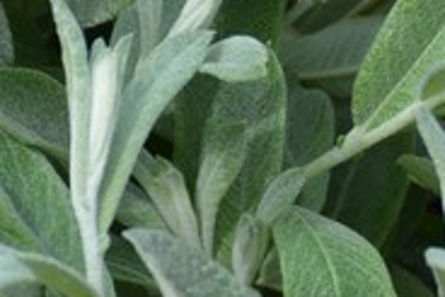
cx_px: 406
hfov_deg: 3.1
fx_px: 8276
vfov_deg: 2.1
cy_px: 190
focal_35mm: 669
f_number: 6.3
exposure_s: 1/640
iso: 200
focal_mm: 80
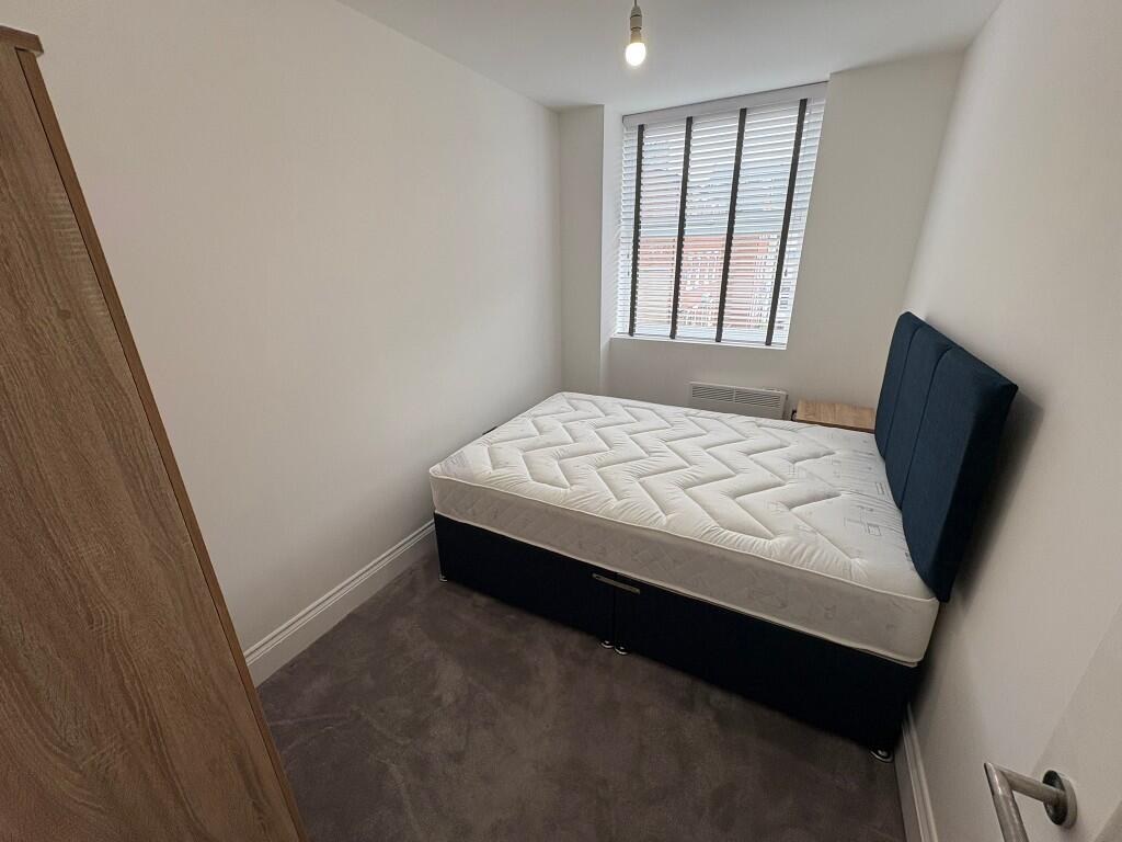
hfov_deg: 102.1
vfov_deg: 85.7
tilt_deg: -19.4
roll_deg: +0.8
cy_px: 421
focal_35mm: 14
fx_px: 454
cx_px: 561
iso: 50
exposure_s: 1/100
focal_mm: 2.22
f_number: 2.2
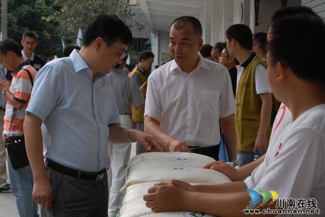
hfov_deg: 24.6
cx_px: 162
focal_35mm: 82
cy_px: 108
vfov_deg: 16.5
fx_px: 744
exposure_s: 1/320
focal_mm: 55
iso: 800
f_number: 9
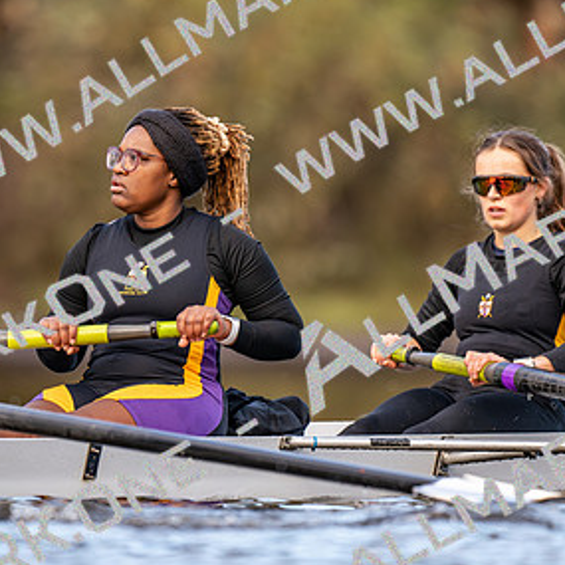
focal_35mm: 1038
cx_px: 131
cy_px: 227
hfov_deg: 1.7
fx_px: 19168
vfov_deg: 1.7
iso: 2000
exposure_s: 1/2500
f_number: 4
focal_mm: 600
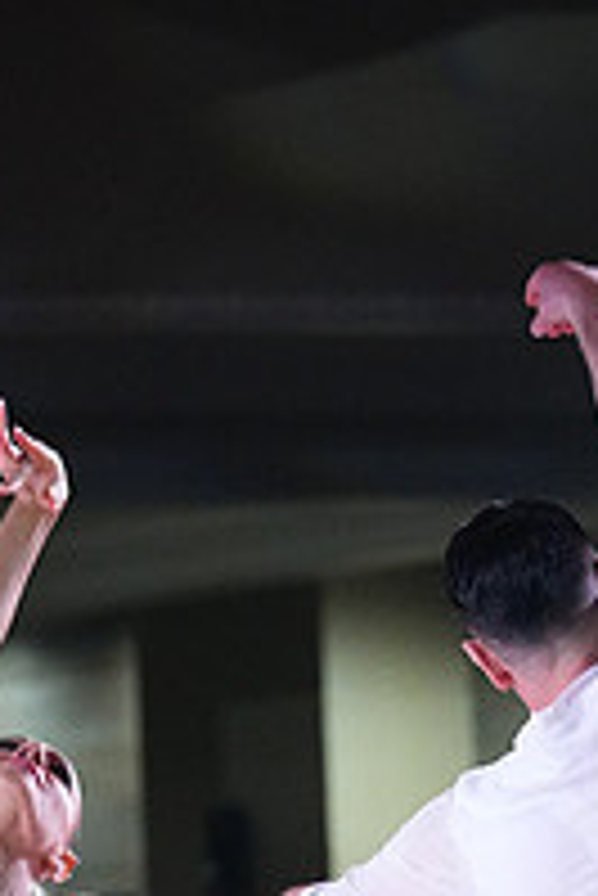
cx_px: 411
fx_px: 14525
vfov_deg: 3.5
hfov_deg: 2.4
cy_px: 1301
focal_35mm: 584
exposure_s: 1/400
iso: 8000
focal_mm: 200
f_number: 5.6
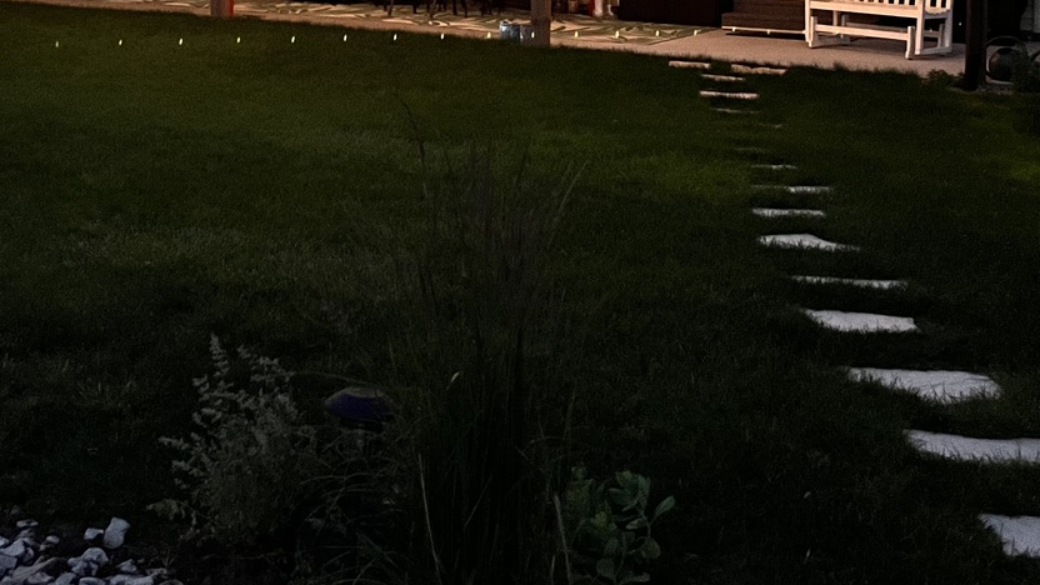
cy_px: -82
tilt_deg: -1.0
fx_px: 1351
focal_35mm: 49
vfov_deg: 22.8
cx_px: 424
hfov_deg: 41.9
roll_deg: -0.6
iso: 640
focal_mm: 5.1
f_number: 1.6
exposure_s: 1/30
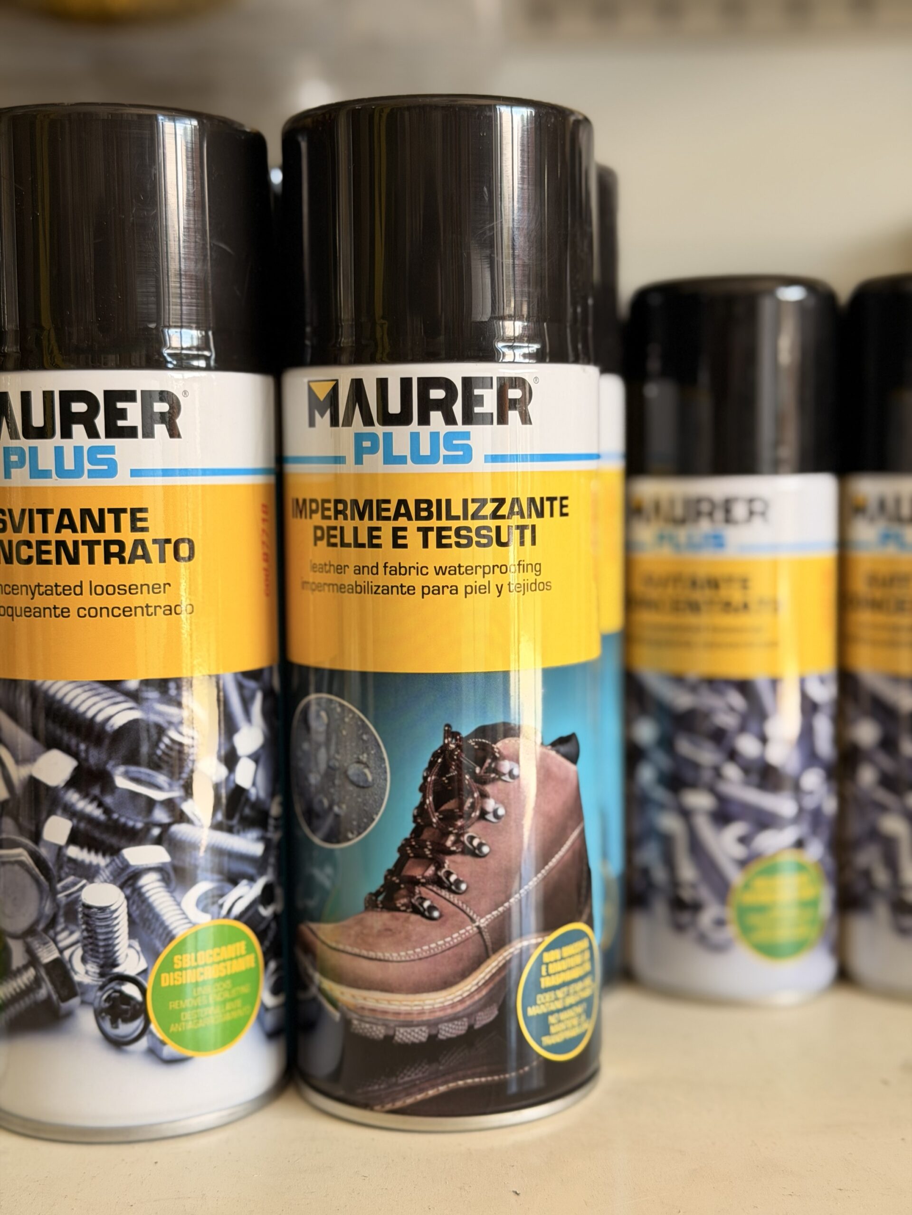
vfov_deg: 39.7
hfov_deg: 30.3
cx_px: 456
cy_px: 608
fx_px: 1686
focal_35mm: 48
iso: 100
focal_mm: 6.76
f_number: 1.78
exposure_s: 1/93
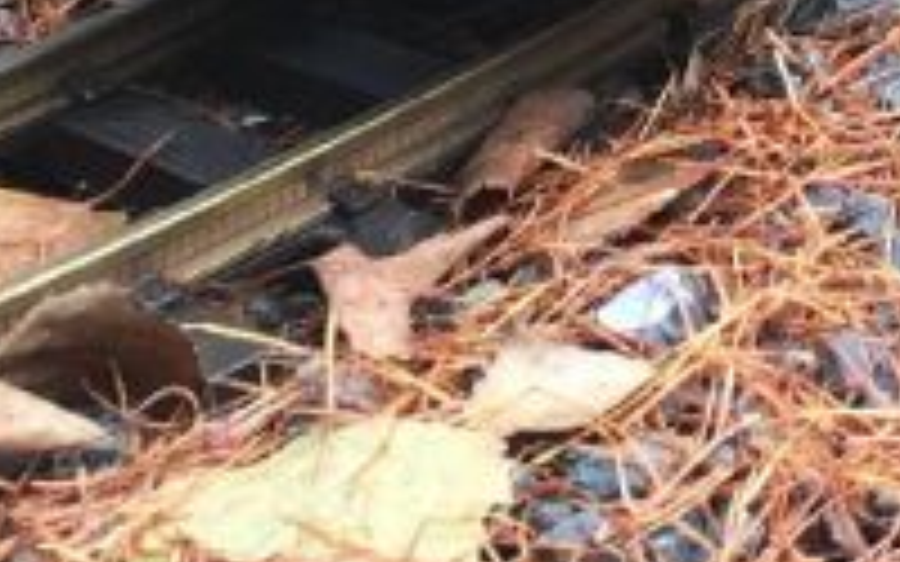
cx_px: 1634
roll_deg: -4.0
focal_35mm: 184
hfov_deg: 10.7
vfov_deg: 6.7
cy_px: -800
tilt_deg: -12.7
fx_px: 4513
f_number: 2.2
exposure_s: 1/104
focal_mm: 4.15
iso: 25
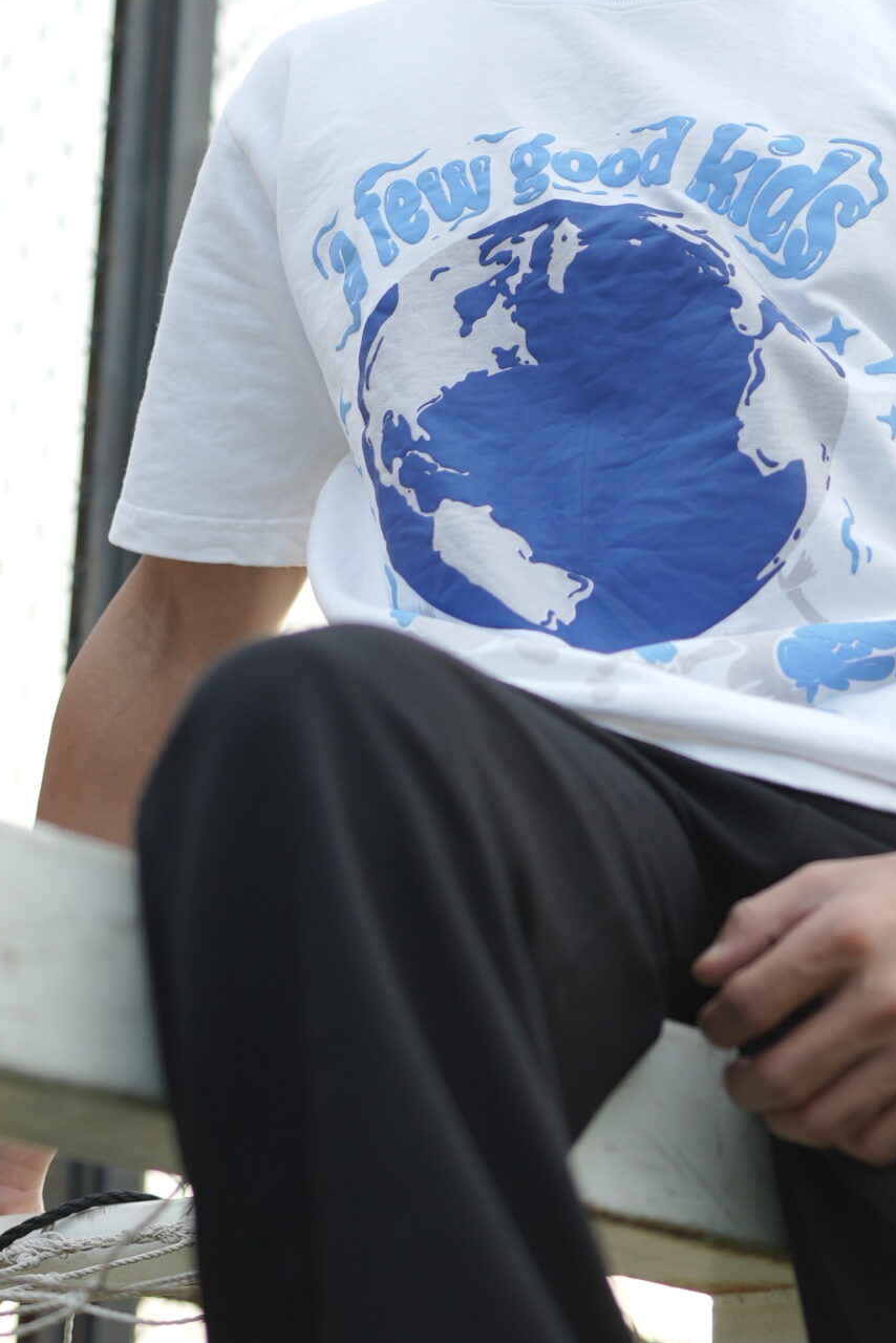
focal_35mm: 104
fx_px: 3880
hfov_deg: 13.1
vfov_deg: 19.3
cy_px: 155
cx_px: 652
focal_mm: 35
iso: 100
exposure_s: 1/320
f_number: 1.8
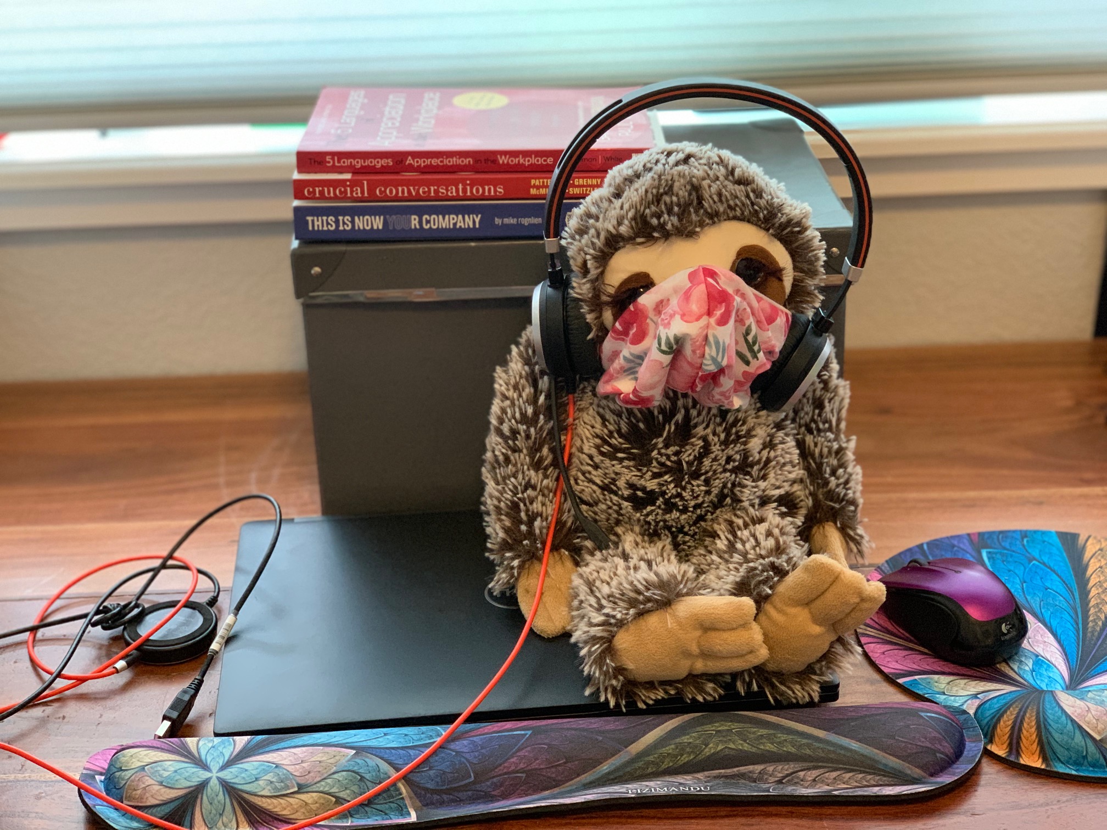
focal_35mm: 52
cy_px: 415
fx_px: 1663
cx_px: 554
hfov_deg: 36.8
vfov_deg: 28.0
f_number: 2.4
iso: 320
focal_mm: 6
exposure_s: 1/60
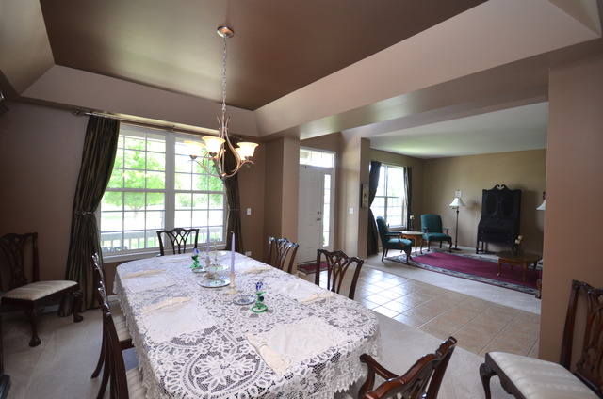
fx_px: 251
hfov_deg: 100.5
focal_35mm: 15
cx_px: 302
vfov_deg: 77.1
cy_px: 200
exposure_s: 1/80
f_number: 4.5
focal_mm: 10
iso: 400
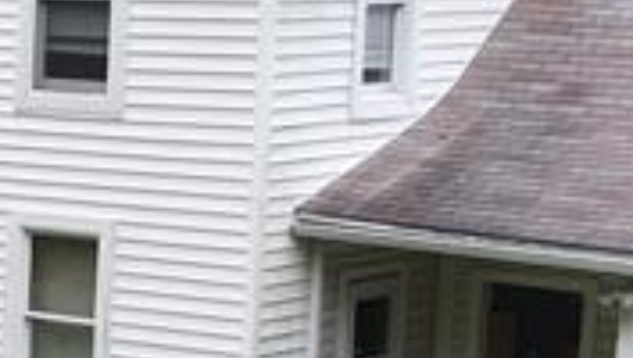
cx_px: -433
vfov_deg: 8.0
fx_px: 2537
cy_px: 397
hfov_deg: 13.1
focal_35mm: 151
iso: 100
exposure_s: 1/80
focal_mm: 4.5
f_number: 2.8
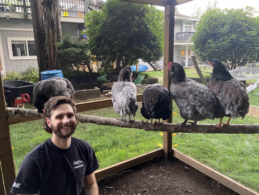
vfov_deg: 53.1
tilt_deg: -12.1
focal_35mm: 26
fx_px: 195
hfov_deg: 67.3
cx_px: 130
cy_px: 98
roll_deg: +1.5
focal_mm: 4.25
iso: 640
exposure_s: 1/30
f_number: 1.8
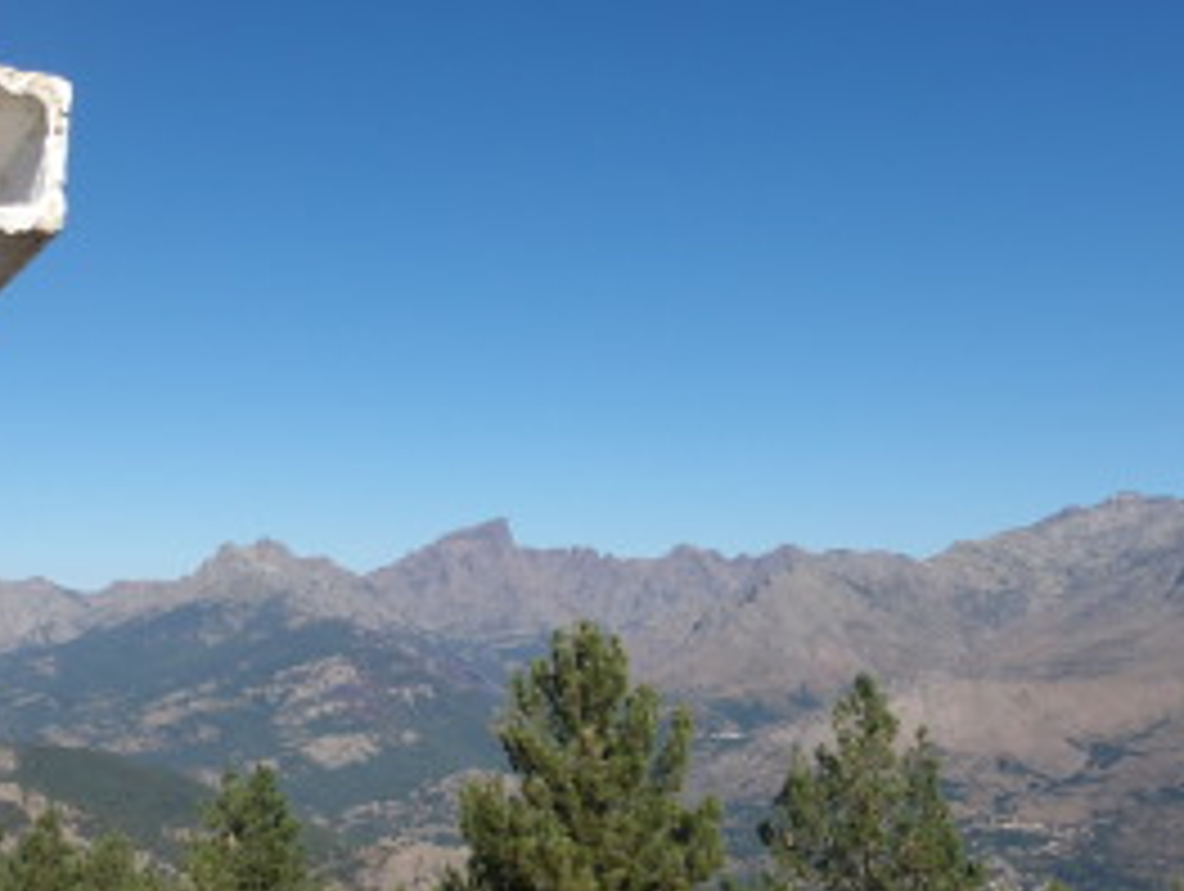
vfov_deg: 35.2
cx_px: 414
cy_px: 423
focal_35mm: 41
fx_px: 1404
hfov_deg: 45.2
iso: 100
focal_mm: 4.9
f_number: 10.4
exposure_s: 1/141
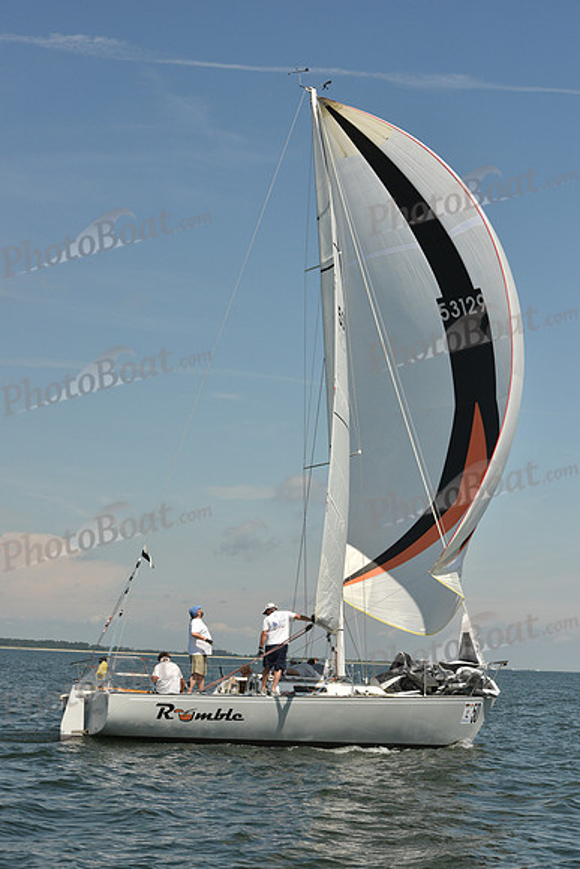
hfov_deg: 19.5
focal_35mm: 70
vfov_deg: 28.8
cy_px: 434
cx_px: 290
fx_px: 1691
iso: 320
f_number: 10
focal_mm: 70
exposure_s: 1/1250
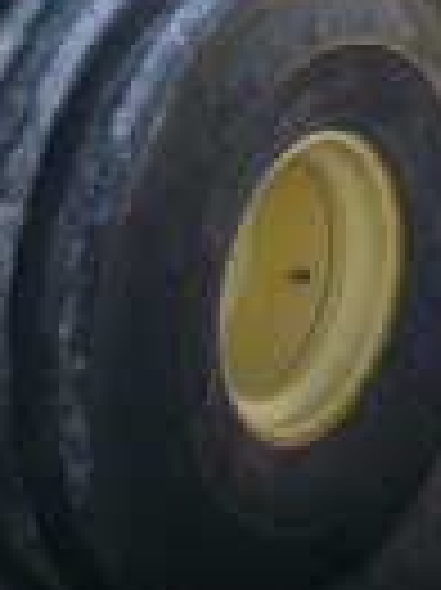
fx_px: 2467
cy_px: -297
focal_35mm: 145
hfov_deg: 10.1
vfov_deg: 12.9
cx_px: 454
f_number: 3.1
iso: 80
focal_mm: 6.3
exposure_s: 1/80
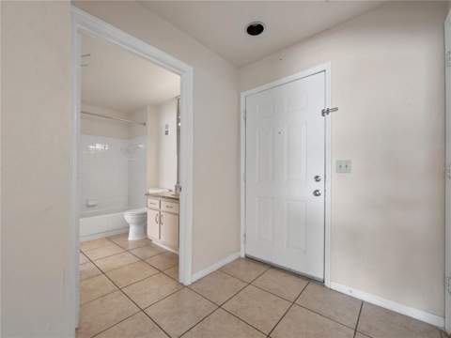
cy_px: 169
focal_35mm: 14
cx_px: 226
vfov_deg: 85.7
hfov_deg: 102.1
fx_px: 182
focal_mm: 7
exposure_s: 1/30
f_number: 8
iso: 400
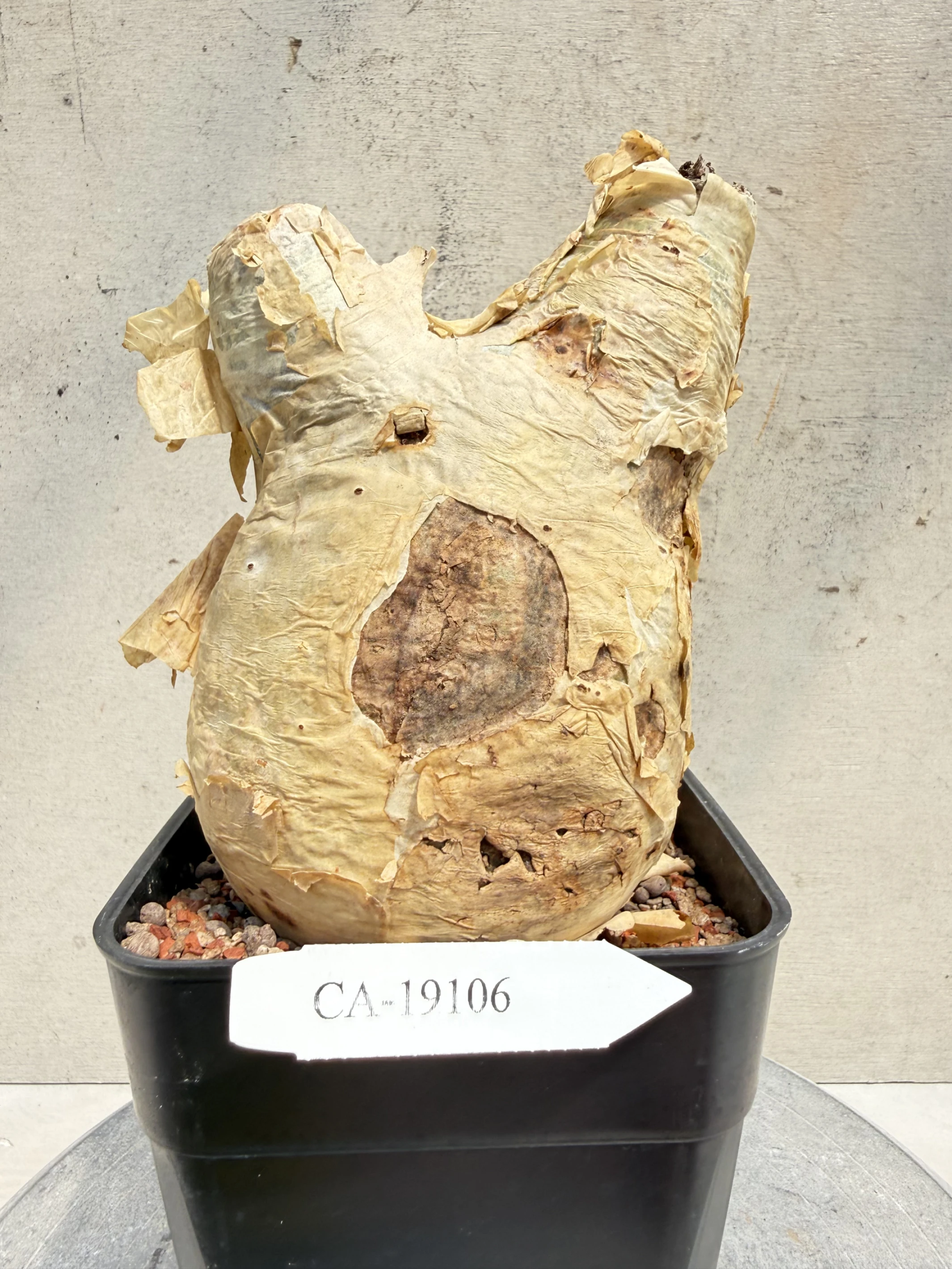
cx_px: 476
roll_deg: +0.3
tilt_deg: -11.4
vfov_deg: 71.6
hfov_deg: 56.8
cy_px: 634
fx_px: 880
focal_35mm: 24
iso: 50
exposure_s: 1/160
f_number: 2.2
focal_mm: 2.22
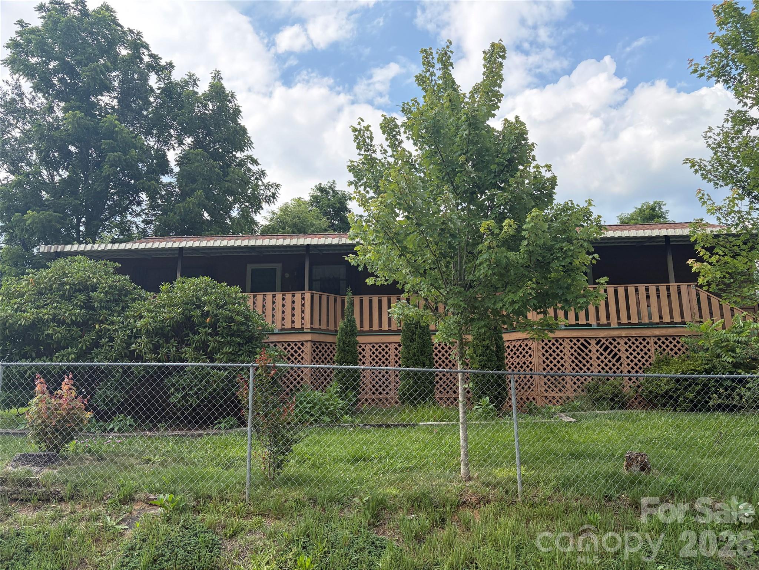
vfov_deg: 53.1
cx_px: 380
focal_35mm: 26
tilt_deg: +12.4
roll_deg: -0.4
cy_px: 285
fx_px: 570
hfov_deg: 67.3
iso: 64
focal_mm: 5.96
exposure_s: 1/2985
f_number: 1.6
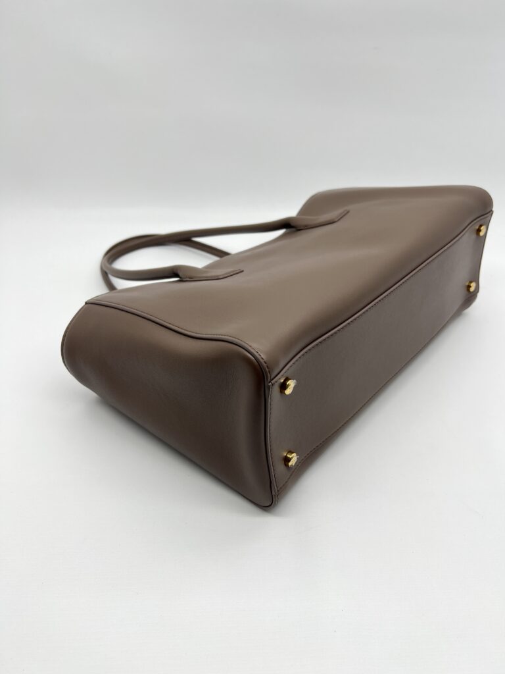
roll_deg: -1.4
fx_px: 506
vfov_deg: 67.3
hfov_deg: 53.1
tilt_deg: -35.5
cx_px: 252
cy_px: 337
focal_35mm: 26
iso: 40
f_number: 1.5
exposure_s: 1/160
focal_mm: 5.7
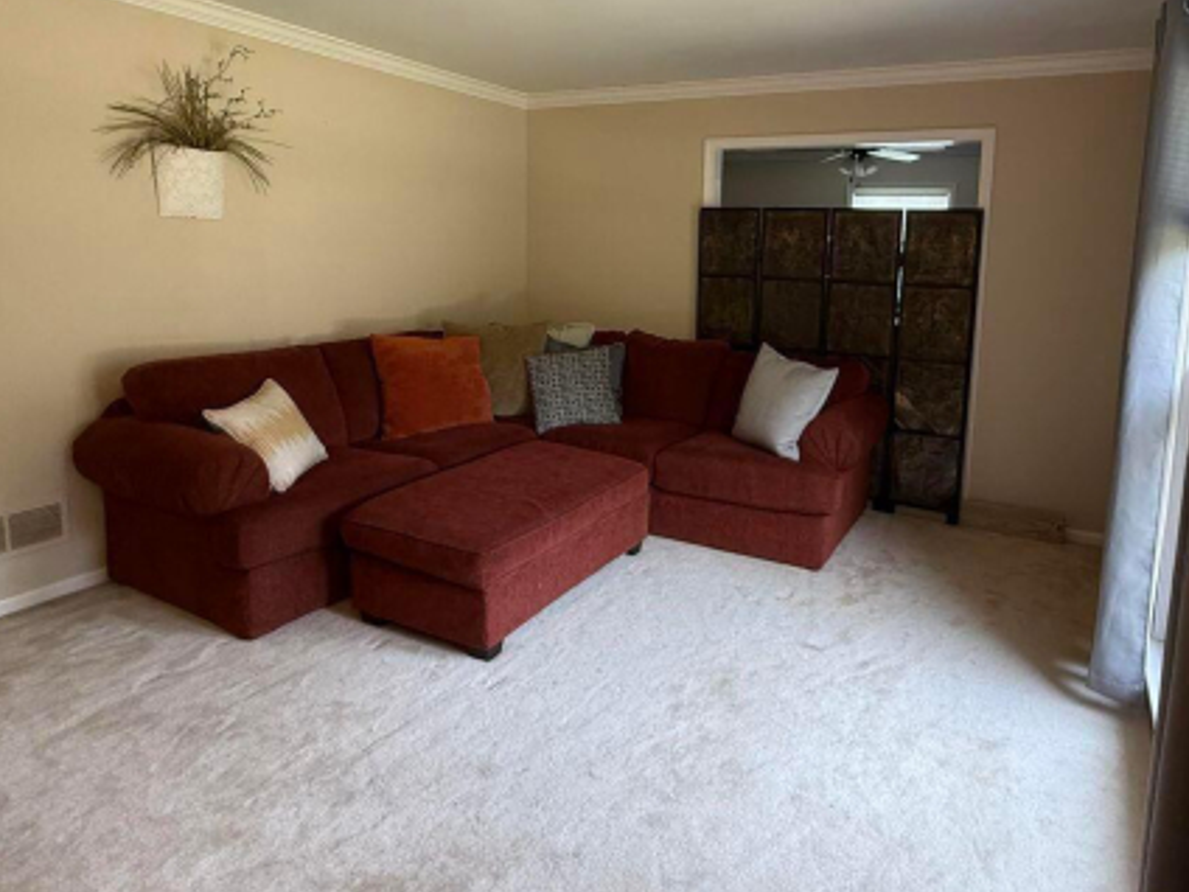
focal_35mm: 22
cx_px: 702
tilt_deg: -6.9
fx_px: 756
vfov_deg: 60.3
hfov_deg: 75.7
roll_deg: -1.6
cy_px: 334
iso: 400
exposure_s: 1/120
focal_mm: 2.22
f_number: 2.2
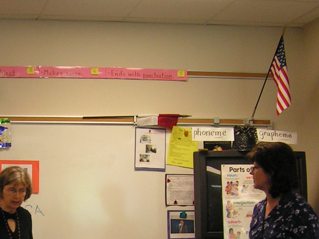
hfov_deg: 19.7
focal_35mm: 98
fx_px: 903
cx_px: 49
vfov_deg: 14.7
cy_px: 265
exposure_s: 1/50
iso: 100
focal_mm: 6.3
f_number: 2.8
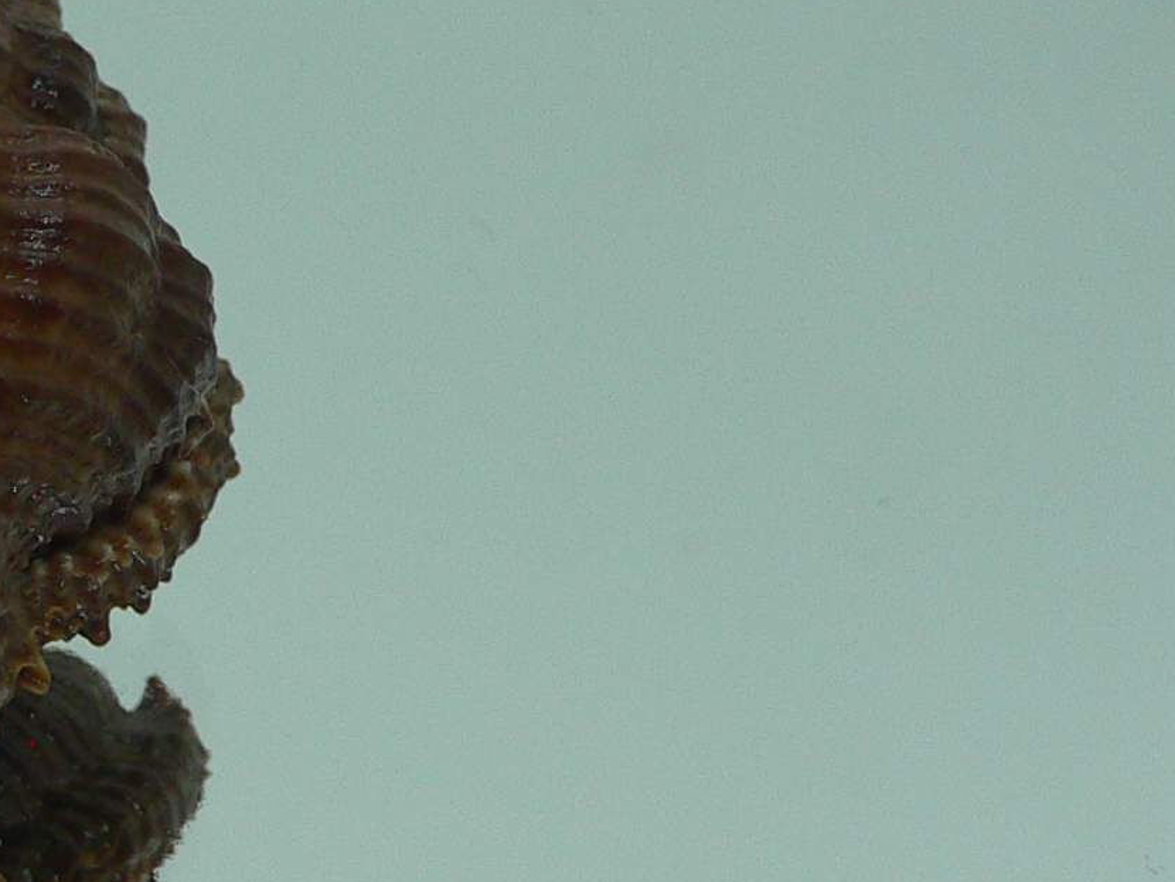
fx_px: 2886
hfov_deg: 21.8
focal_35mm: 85
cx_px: -127
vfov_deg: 17.4
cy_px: 534
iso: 80
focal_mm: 4.6
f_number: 2.8
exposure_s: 1/60
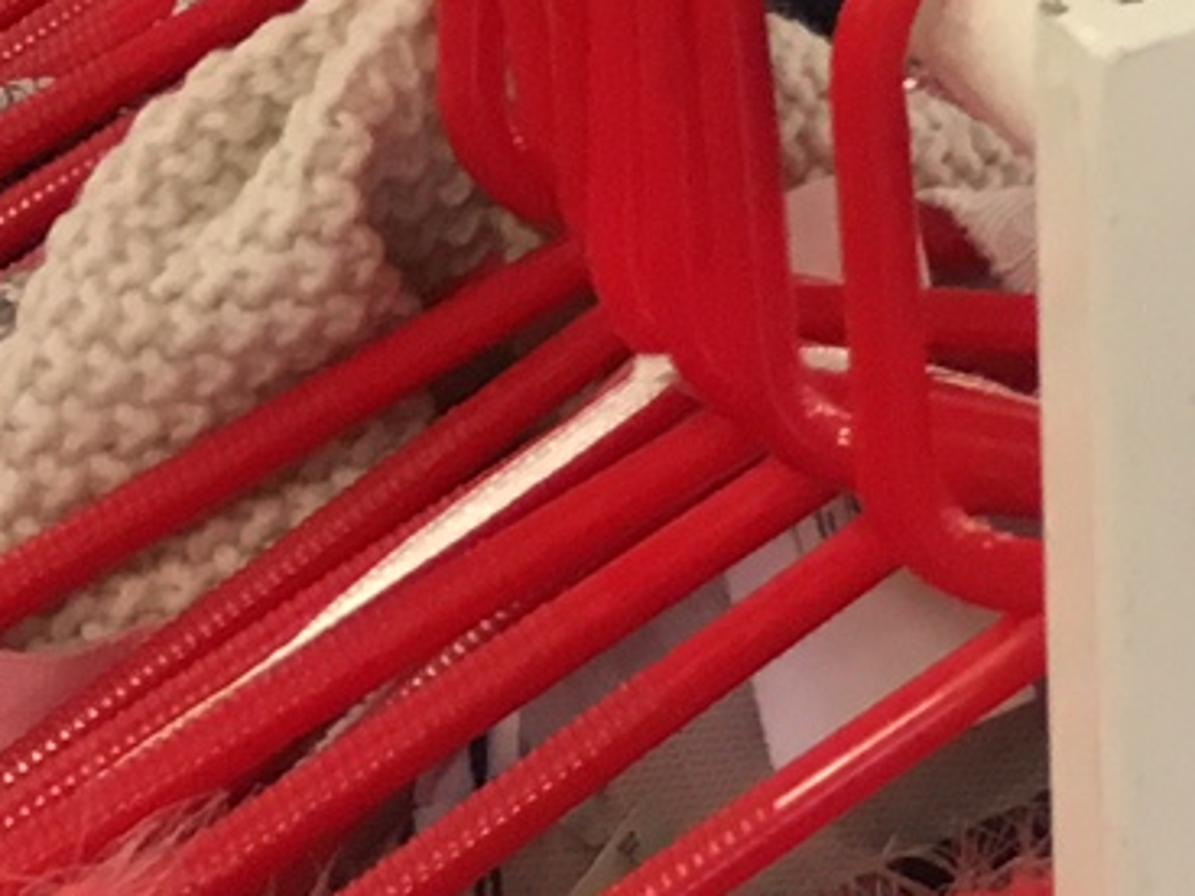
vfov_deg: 8.3
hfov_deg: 11.0
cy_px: -1503
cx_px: 2601
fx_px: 5489
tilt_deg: -9.4
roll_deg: -1.3
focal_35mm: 159
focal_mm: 4.15
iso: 80
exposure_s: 1/33
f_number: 2.2
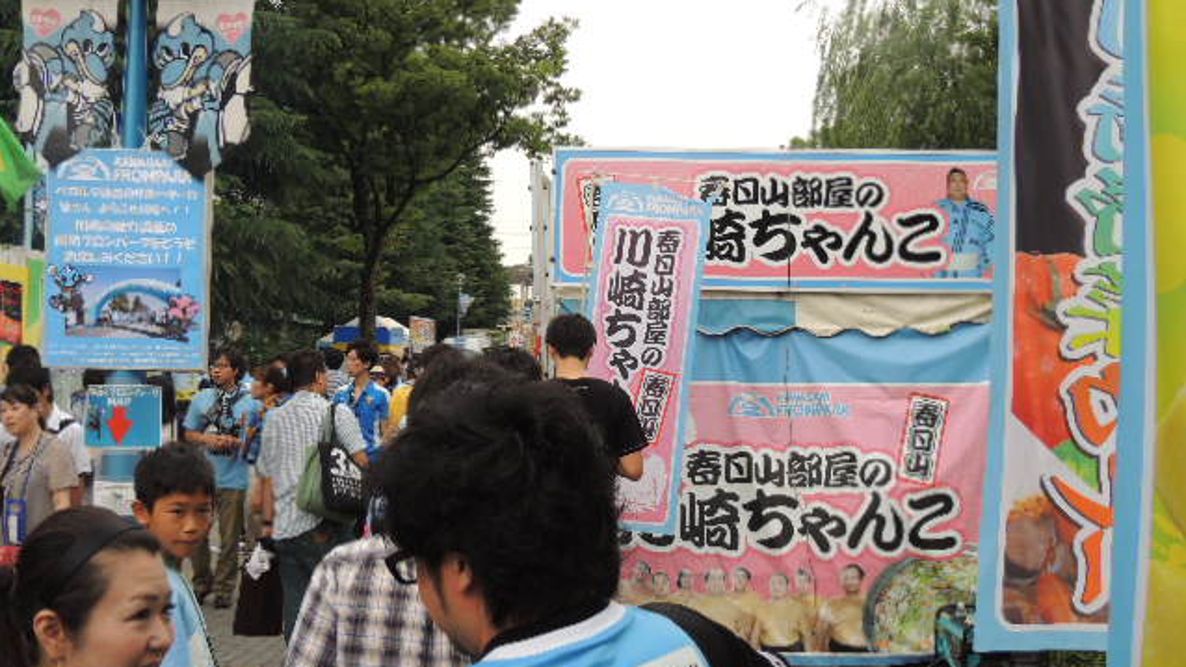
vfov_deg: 25.4
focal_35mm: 47
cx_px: 593
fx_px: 1478
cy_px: 383
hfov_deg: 43.7
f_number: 3.4
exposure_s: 1/125
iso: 100
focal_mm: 7.6
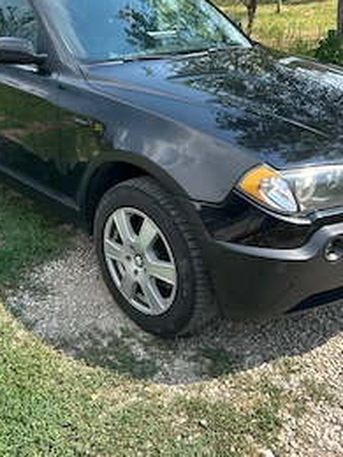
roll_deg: +0.3
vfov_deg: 45.7
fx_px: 528
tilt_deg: -19.2
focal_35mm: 40
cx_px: 100
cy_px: 135
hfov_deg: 35.4
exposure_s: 1/1431
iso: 50
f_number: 1.5
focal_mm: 5.7
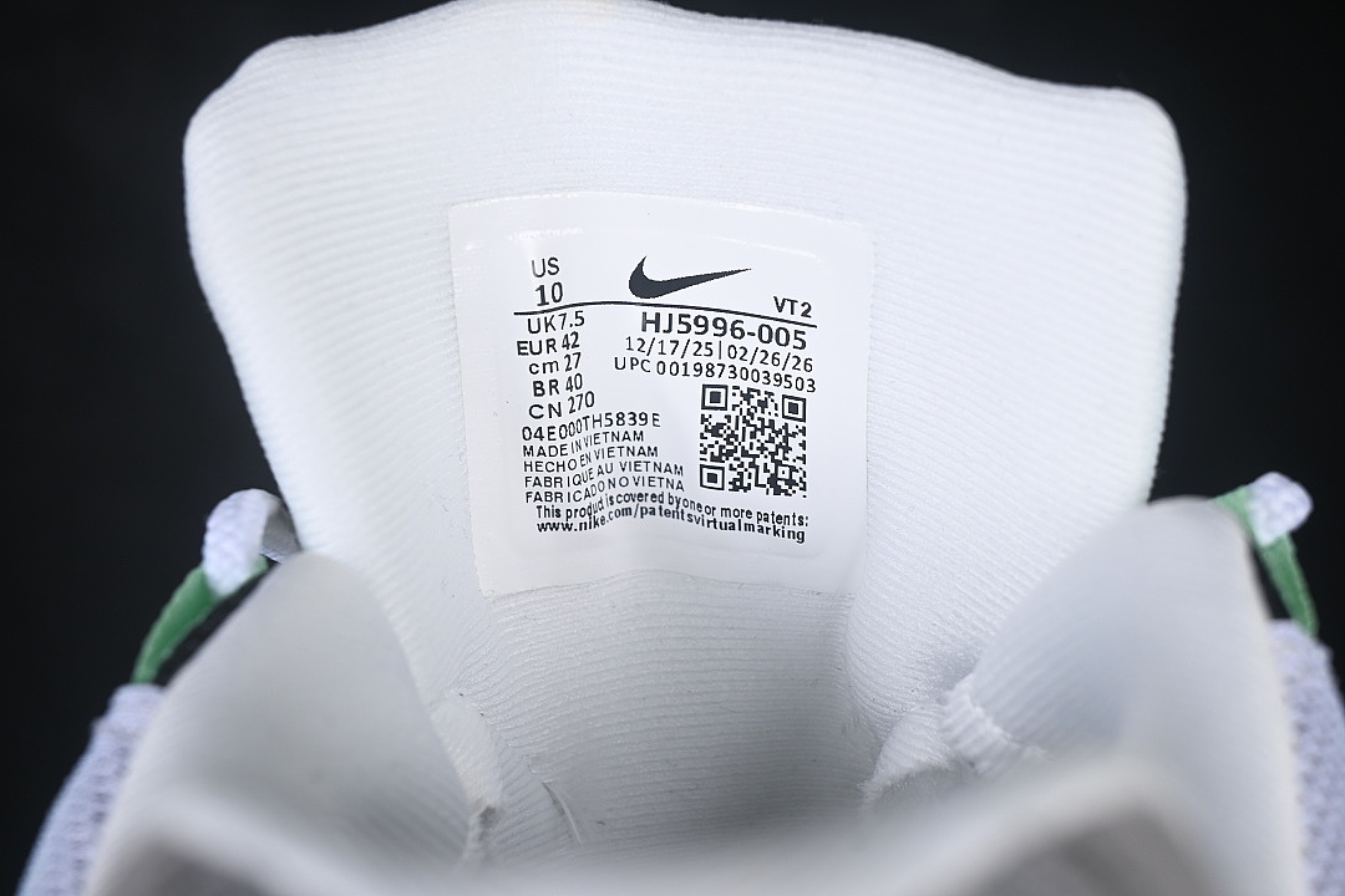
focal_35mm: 75
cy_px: 448
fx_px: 2802
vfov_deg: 18.2
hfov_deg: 27.0
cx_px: 672
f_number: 8
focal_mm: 50
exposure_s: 1/60
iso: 160
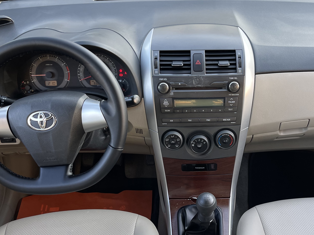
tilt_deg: -38.3
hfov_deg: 45.4
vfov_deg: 35.1
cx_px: 193
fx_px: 372
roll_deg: -2.9
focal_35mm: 41
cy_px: 132
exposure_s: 1/121
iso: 80
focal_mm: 5.1
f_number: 1.6
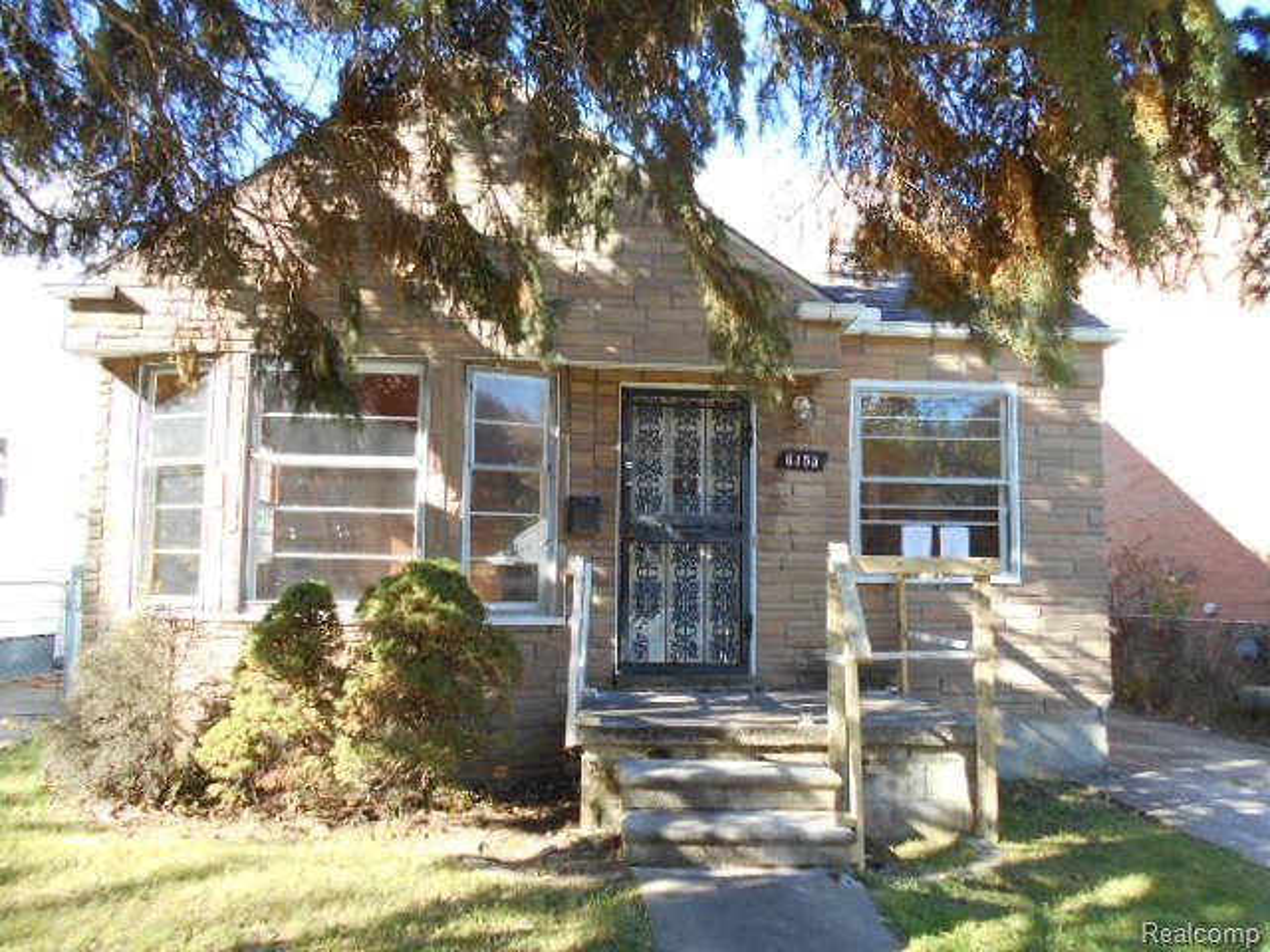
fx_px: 954
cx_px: 635
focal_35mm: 26
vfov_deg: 53.1
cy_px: 476
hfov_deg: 67.3
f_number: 3.2
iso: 80
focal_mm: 4.6
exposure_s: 1/100
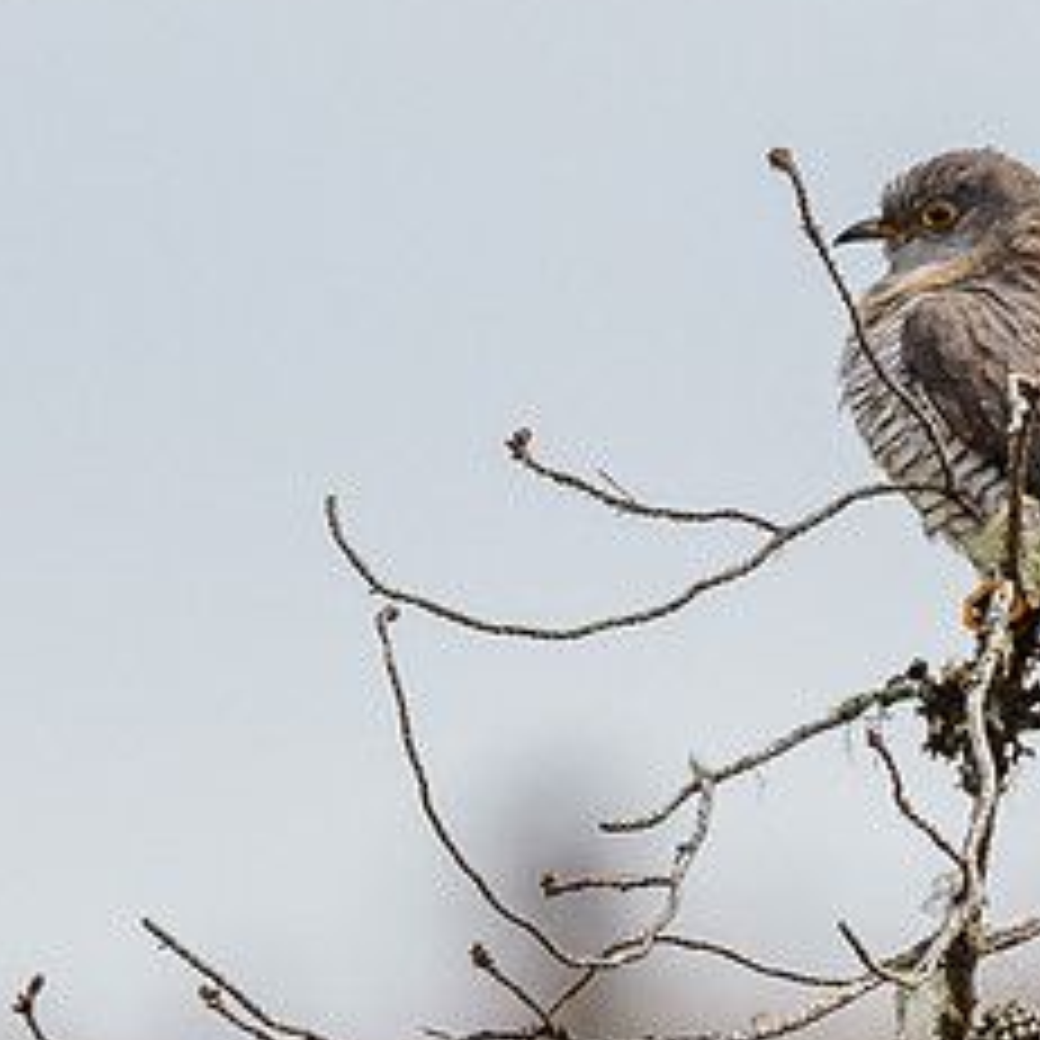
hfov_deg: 0.7
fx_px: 82564
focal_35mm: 2429
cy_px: 412
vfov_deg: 0.7
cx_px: 909
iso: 200
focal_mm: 300
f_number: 5
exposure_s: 1/800
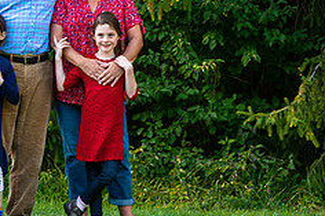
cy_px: 25
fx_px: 4159
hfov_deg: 4.5
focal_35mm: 461
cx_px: 107
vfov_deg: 3.0
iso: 200
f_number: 5.6
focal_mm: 170
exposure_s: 1/125
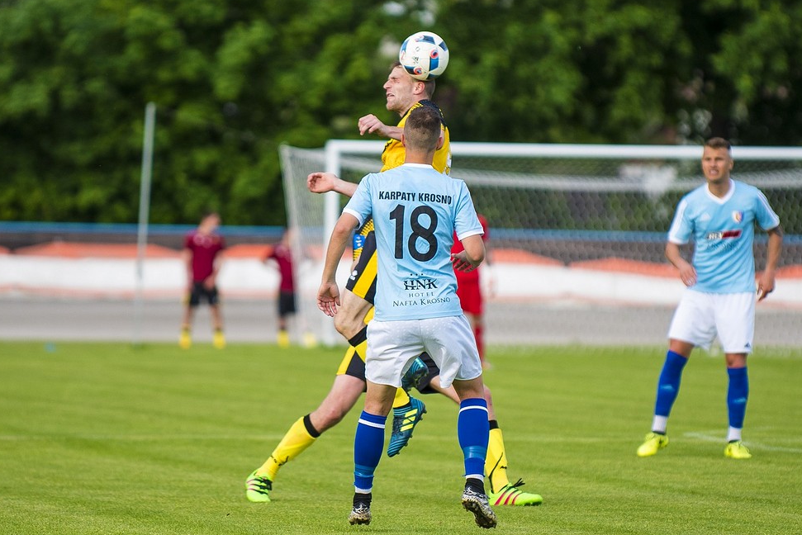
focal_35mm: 206
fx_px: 4590
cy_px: 268
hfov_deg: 10.0
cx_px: 403
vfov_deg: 6.7
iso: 320
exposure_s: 1/1600
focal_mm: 200
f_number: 2.8
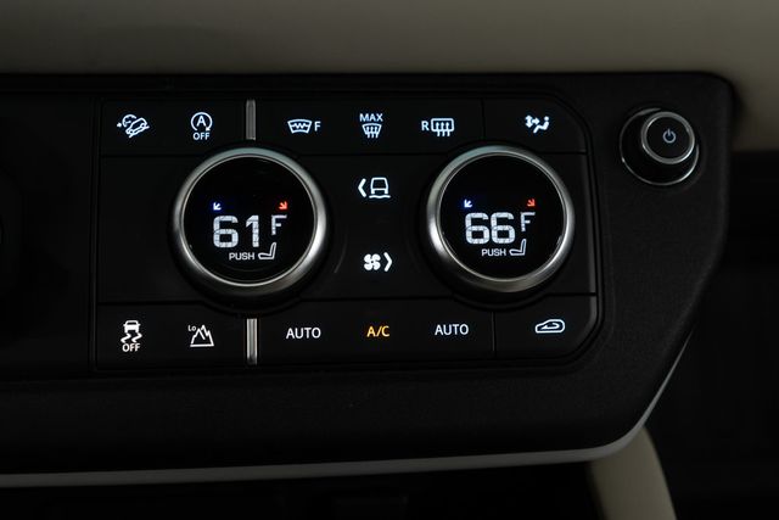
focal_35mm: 42
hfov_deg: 46.4
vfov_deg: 31.9
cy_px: 260
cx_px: 390
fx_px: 909
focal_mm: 28
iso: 400
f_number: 3.2
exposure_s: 1/40
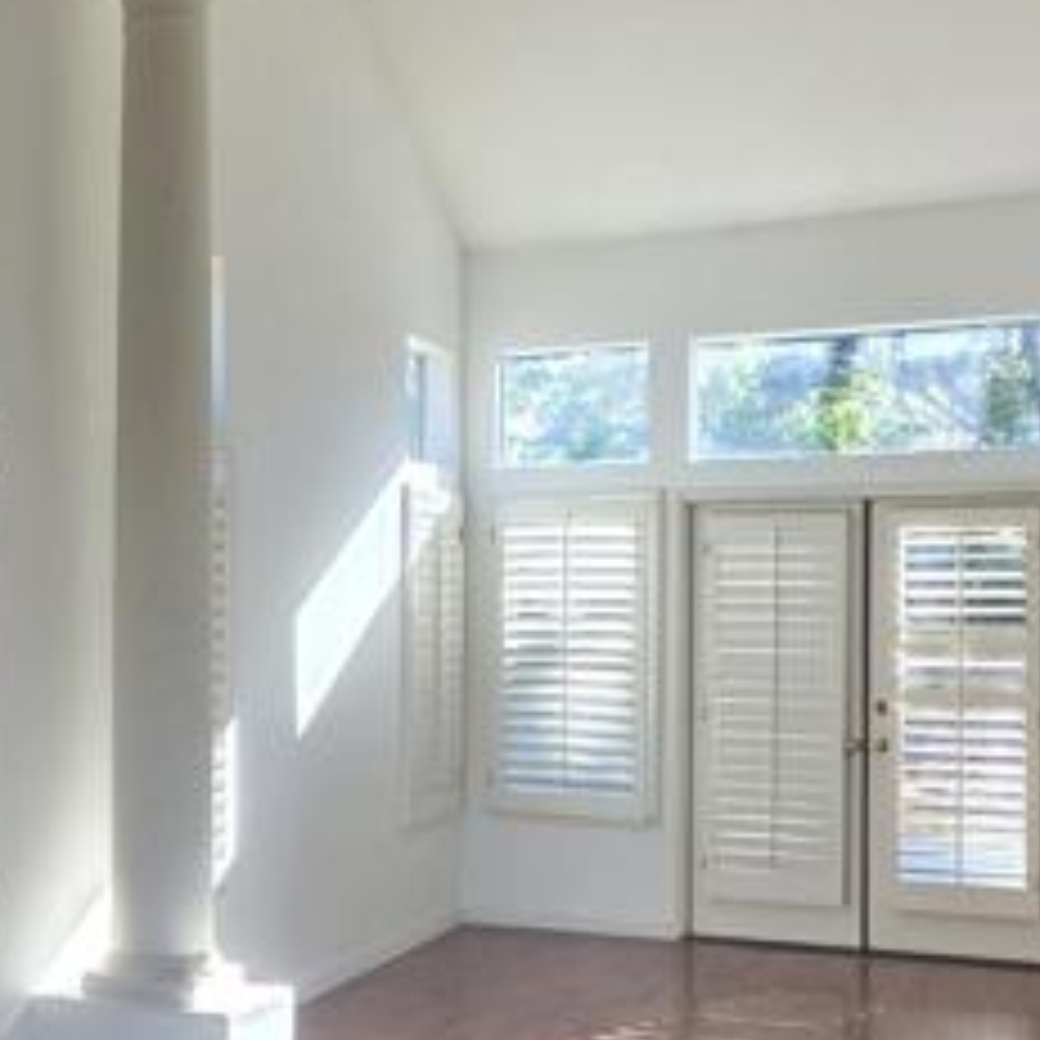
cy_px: 617
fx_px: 1734
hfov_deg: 31.1
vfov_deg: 33.3
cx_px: 14
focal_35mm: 51
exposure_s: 1/120
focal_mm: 2.2
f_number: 1.9
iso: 25
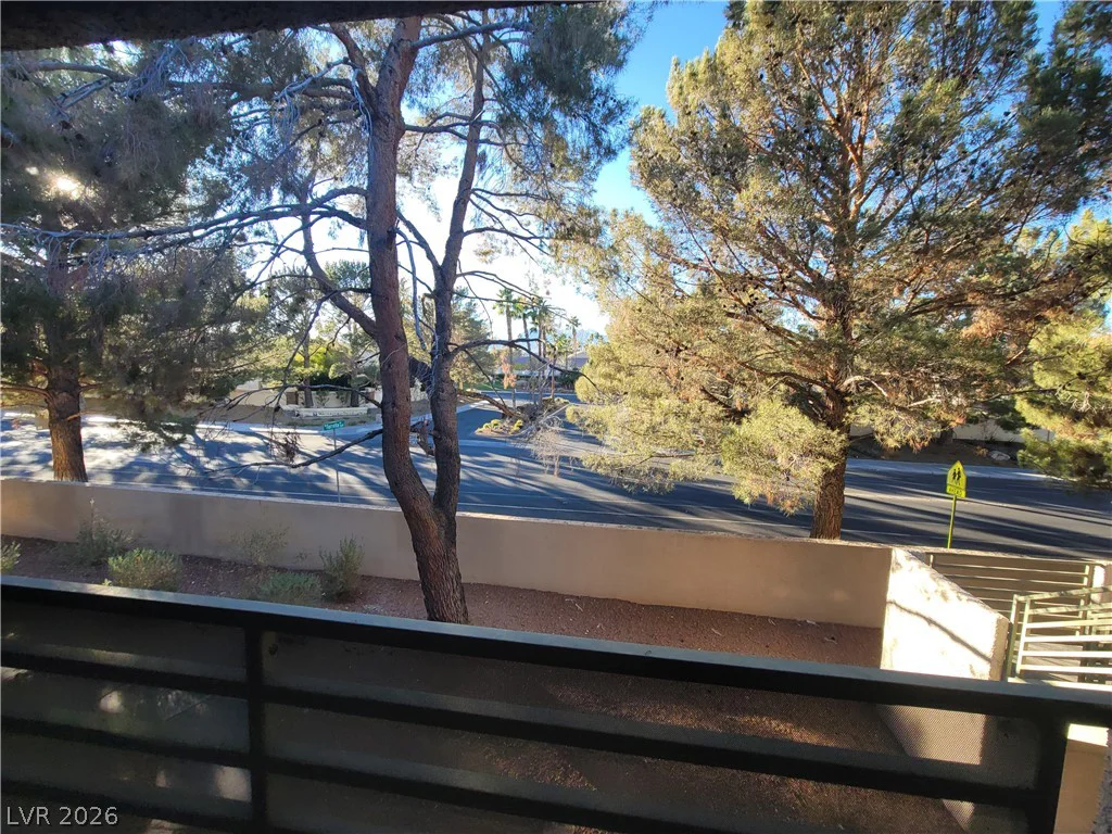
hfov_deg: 106.2
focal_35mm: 13
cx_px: 556
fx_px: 418
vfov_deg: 89.9
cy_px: 417
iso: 64
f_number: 2.2
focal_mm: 2.2
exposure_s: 1/282
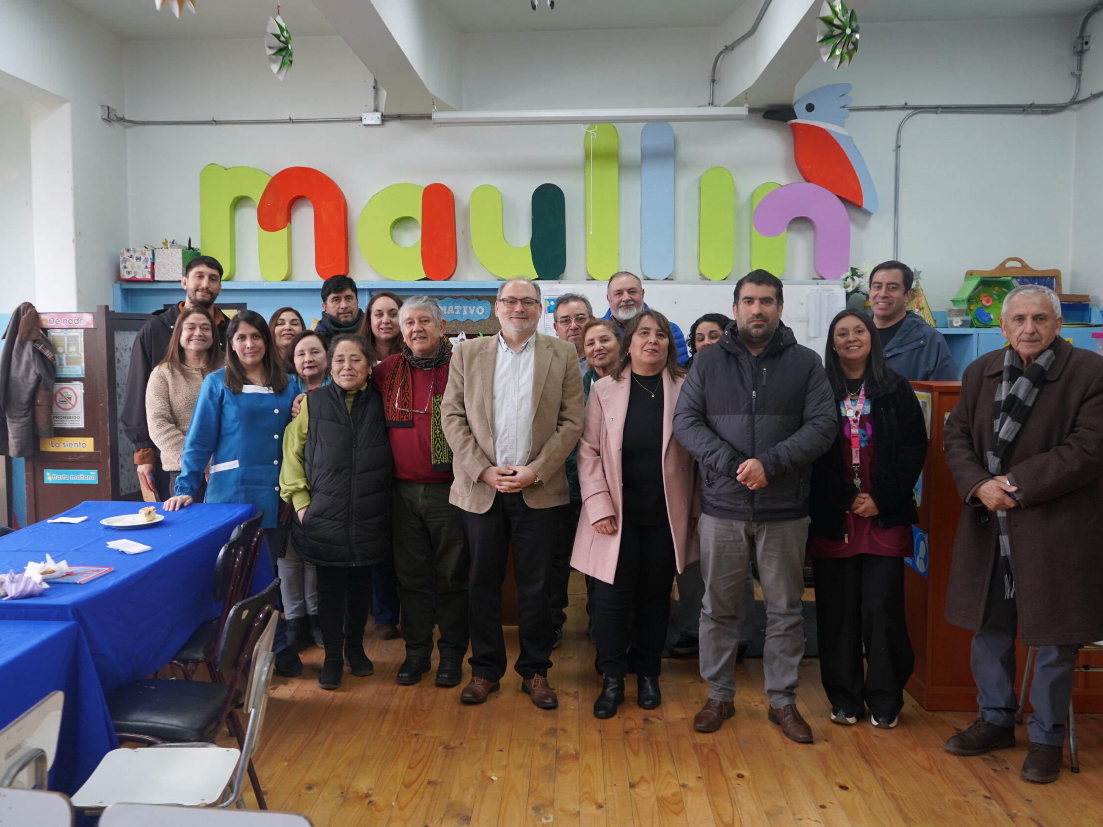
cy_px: 420
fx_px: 1051
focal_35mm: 33
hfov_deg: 55.3
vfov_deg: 42.9
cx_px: 502
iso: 2000
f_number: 4
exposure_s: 1/160
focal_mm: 30
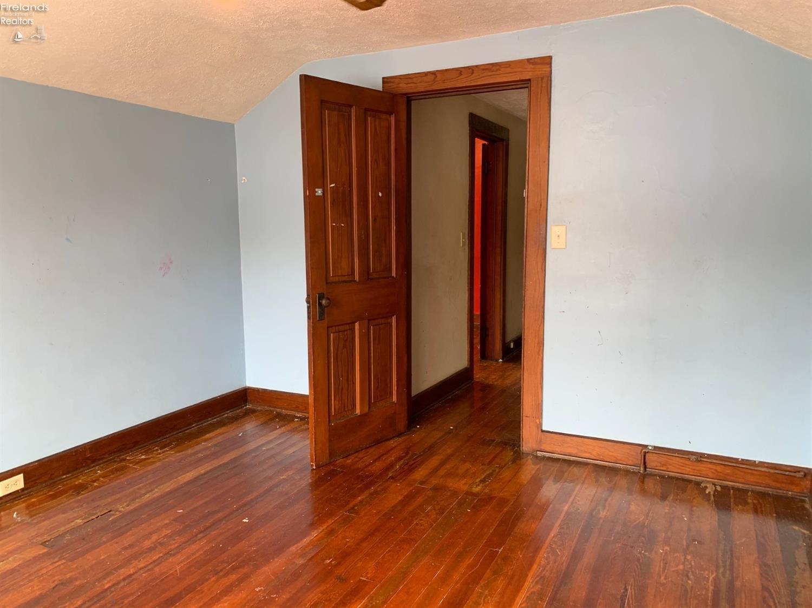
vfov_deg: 53.0
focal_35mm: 26
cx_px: 406
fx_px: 610
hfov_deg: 67.3
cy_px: 304
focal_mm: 4.25
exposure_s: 1/60
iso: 50
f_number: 1.8
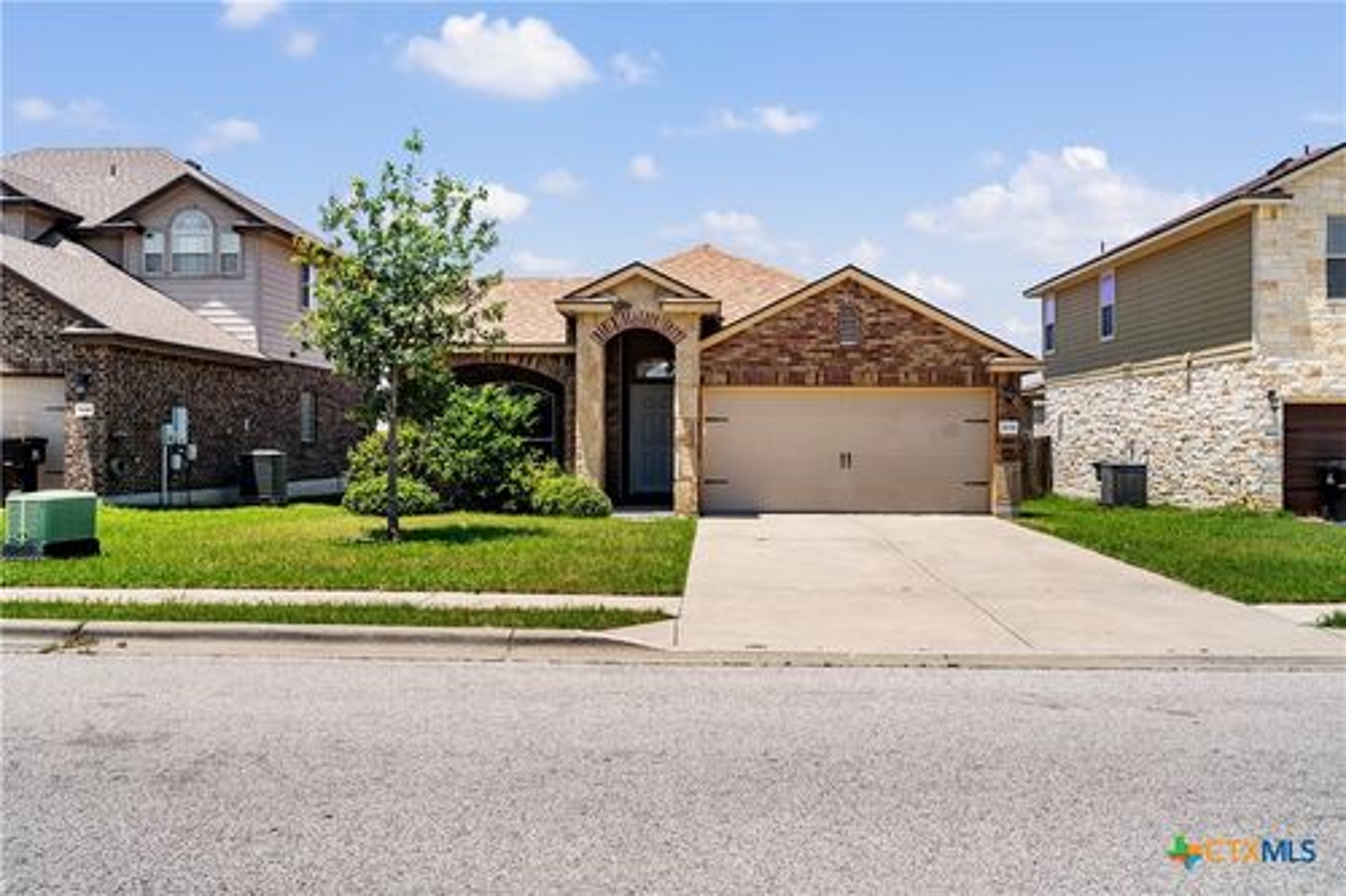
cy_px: 448
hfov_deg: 55.8
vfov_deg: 38.9
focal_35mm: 34
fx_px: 1271
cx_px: 673
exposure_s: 1/50
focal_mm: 34
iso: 100
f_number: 8
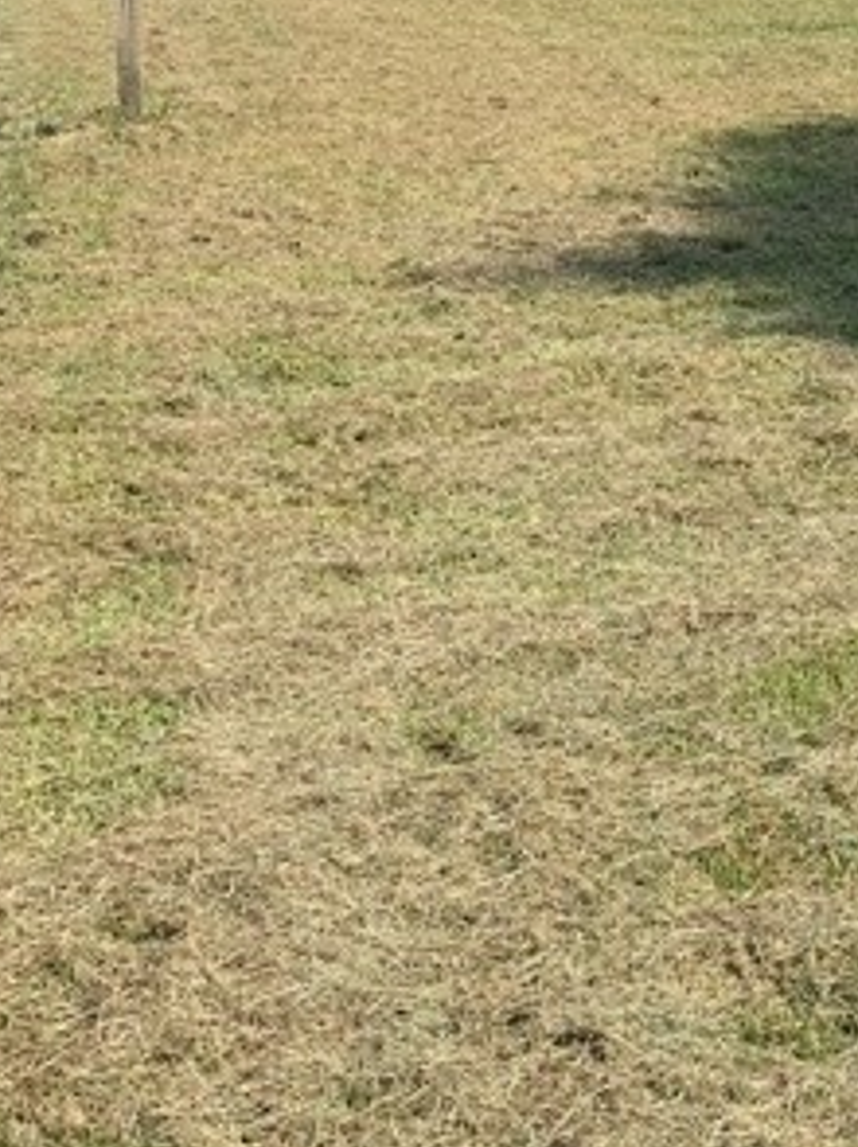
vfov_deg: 27.7
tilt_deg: -9.7
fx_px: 2251
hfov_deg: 20.1
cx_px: 1061
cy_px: 148
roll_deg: -0.7
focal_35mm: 68
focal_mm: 4.25
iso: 25
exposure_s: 1/1748
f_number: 1.8
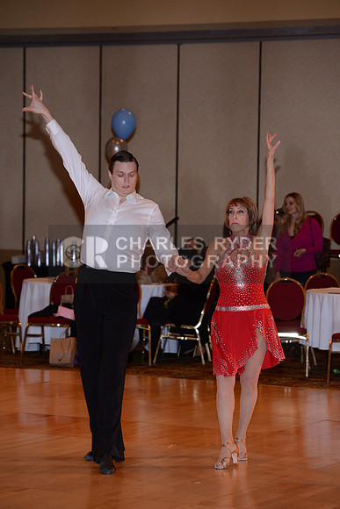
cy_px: 254
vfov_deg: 15.2
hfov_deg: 10.2
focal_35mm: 135
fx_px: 1911
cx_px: 170
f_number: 5
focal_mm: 135
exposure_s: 1/200
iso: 1600
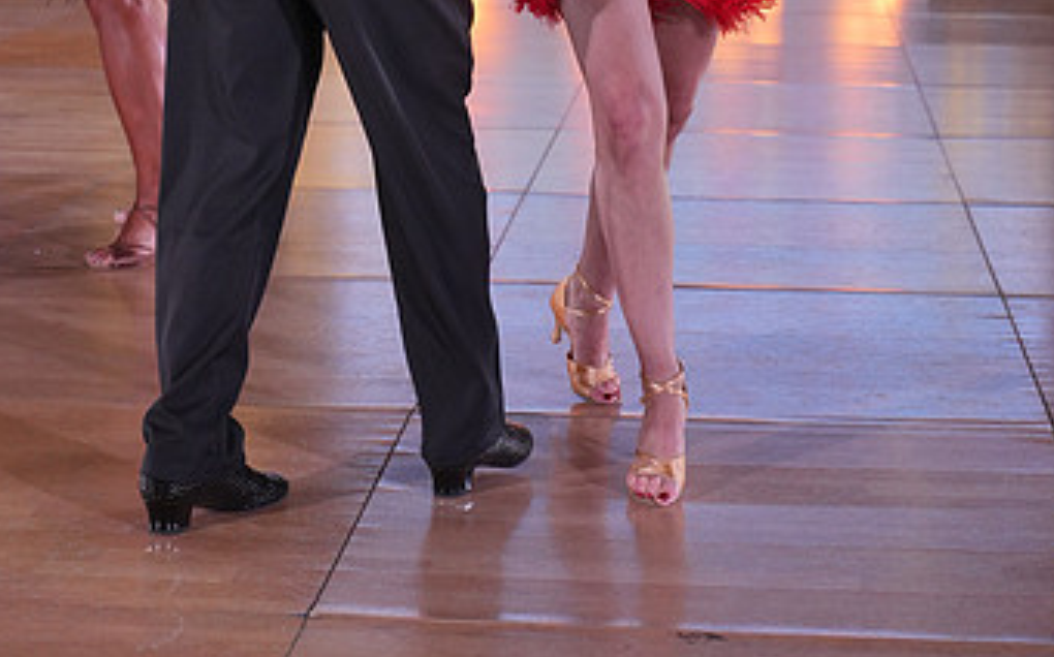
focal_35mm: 94
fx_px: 2698
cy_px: -195
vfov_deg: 13.4
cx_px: 485
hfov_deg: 22.1
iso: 1250
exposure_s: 1/400
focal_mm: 54
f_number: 4
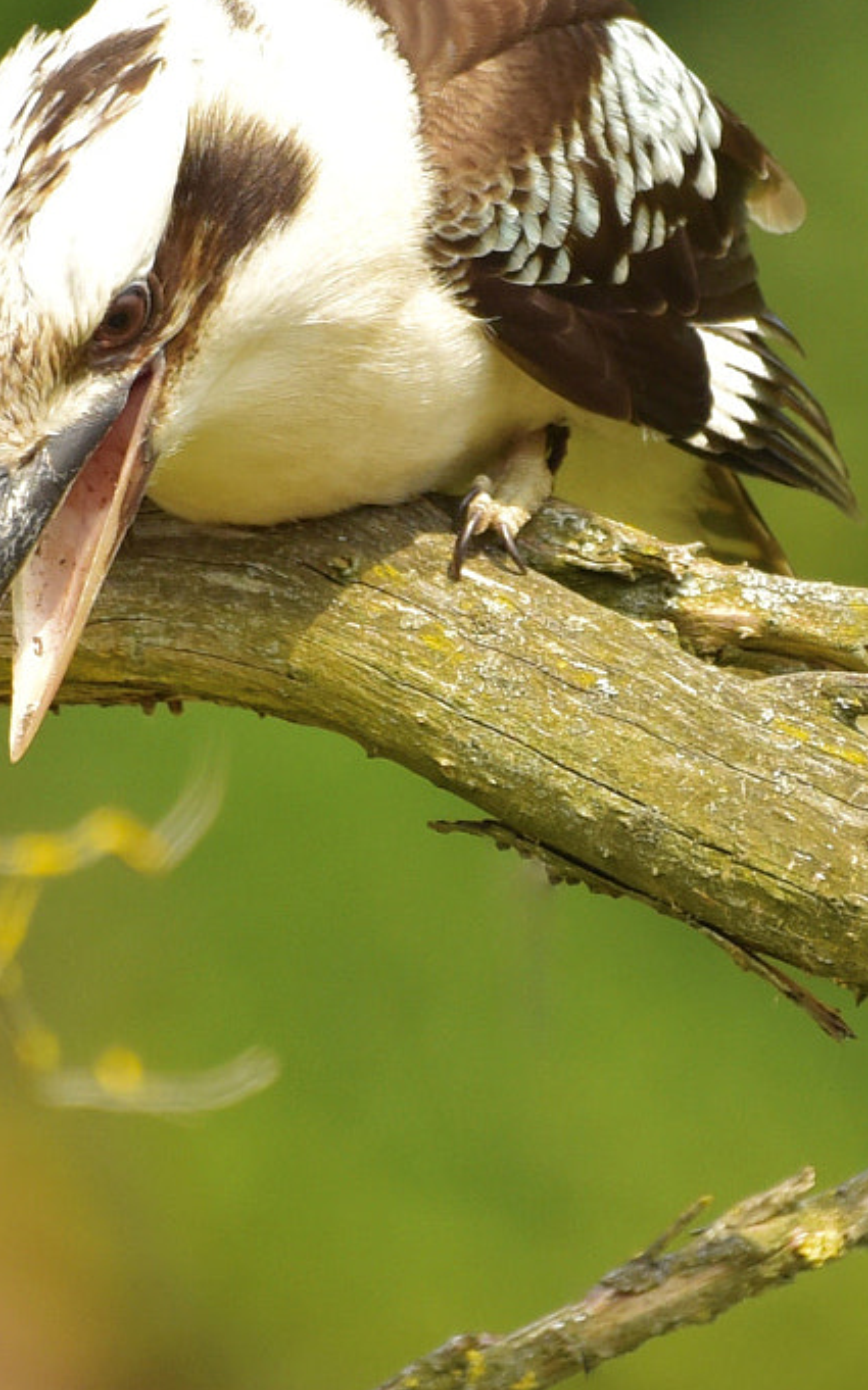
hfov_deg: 1.1
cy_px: 601
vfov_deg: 1.8
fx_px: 45391
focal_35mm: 1198
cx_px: 1107
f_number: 5.6
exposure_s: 1/1000
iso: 400
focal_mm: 500
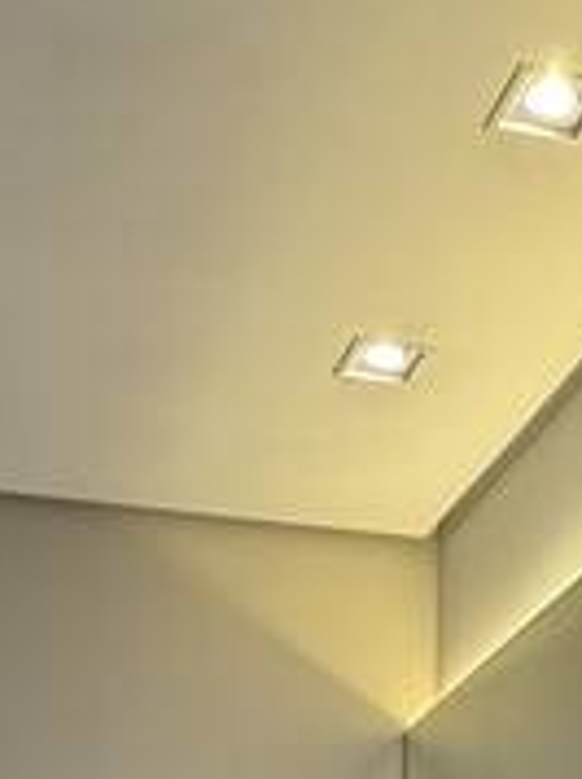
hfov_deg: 17.3
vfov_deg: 17.5
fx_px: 1910
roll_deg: +0.3
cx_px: 354
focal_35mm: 85
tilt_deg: -5.9
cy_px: 1497
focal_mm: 2.22
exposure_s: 1/120
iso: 200
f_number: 2.2
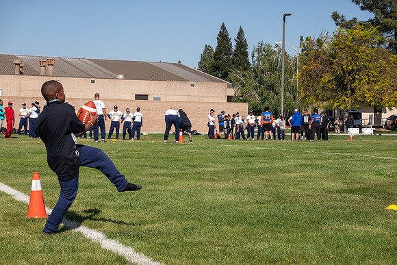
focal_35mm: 75
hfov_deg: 27.0
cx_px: 198
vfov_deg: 18.2
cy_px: 132
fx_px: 827
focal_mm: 27.44
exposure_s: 1/1600
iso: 200
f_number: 4
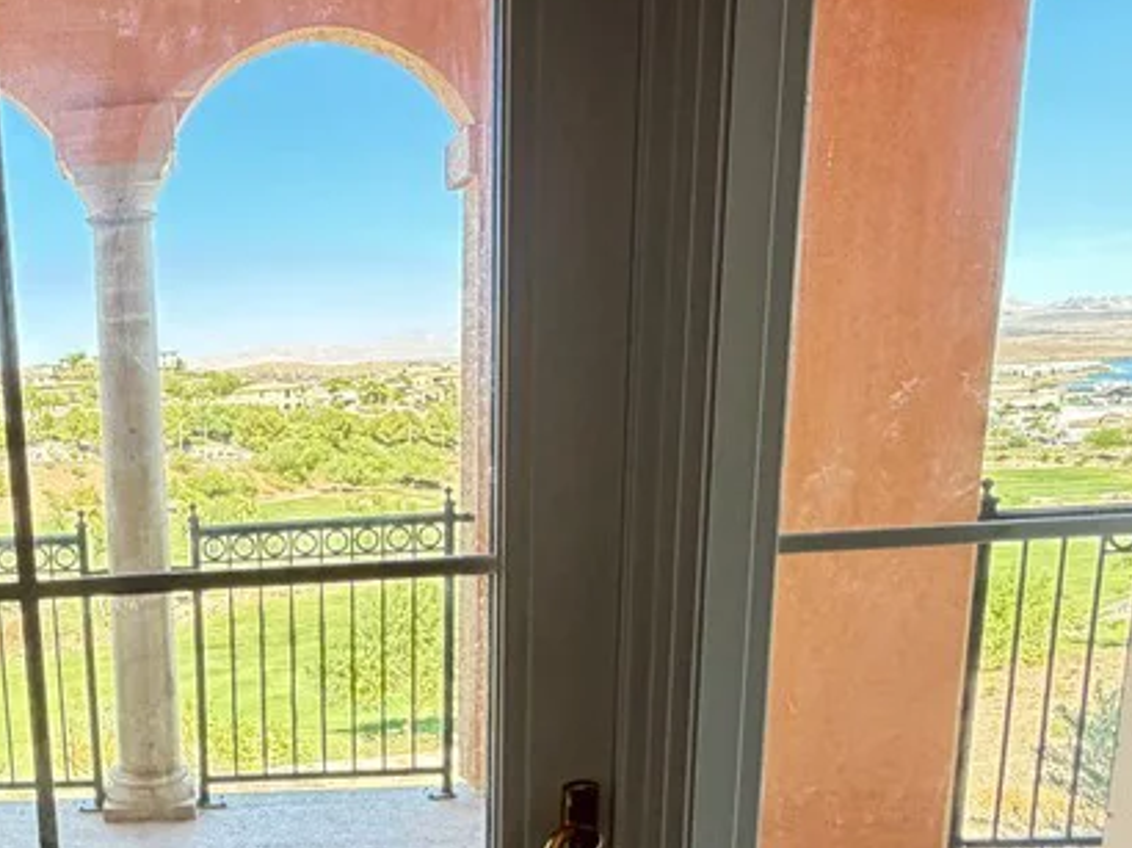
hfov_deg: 46.9
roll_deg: +2.4
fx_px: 1144
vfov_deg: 39.5
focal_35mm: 35
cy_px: 644
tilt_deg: -13.6
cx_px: 94
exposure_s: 1/121
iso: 320
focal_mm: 2.22
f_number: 2.2
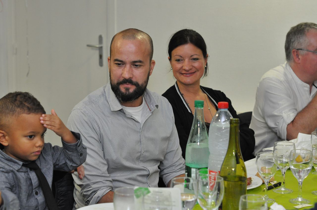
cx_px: 158
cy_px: 105
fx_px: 660
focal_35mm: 75
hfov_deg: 27.0
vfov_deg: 18.1
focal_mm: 50
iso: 1600
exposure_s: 1/60
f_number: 4
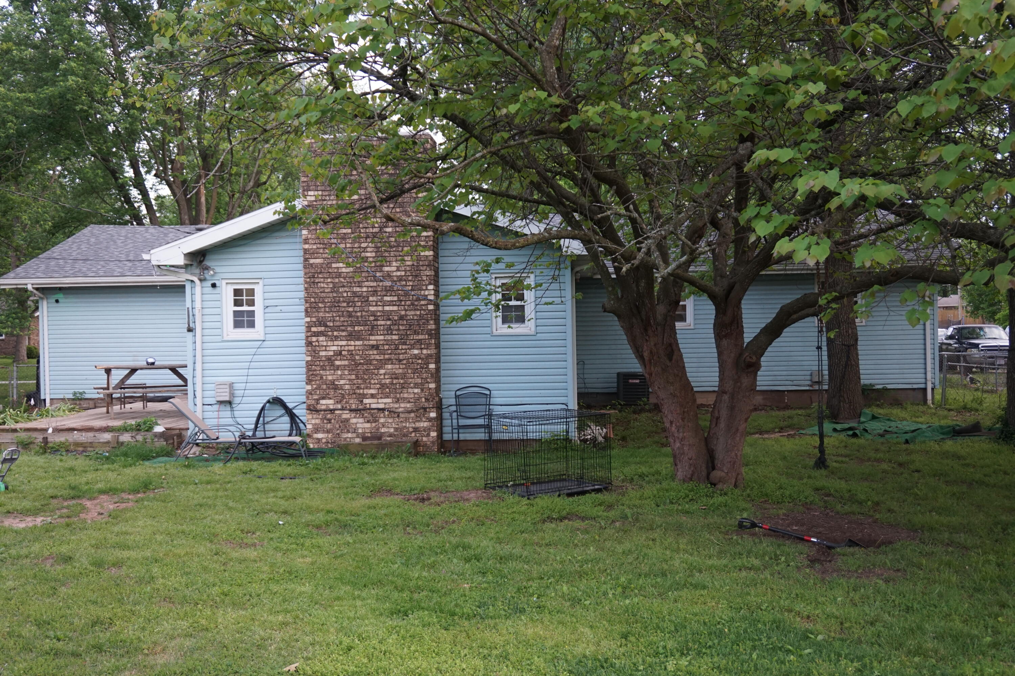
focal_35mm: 36
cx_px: 508
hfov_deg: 53.2
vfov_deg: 36.8
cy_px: 338
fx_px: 1014
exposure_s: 1/160
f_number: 4.5
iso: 500
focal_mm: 24
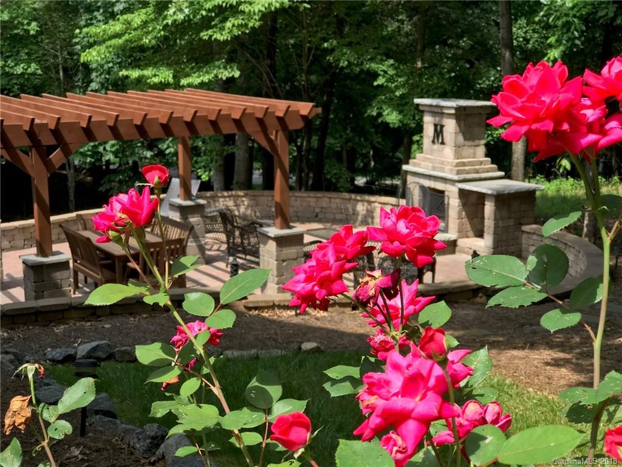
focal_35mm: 57
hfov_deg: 33.8
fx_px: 1024
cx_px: 311
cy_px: 234
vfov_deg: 25.7
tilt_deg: -12.6
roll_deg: +0.1
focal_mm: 6.6
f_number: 2.8
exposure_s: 1/250
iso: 20
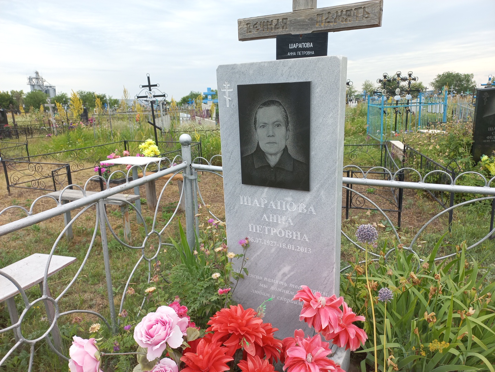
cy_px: 186
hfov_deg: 69.4
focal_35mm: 25
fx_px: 357
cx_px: 248
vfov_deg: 54.9
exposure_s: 1/238
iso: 24
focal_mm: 4.6
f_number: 1.8
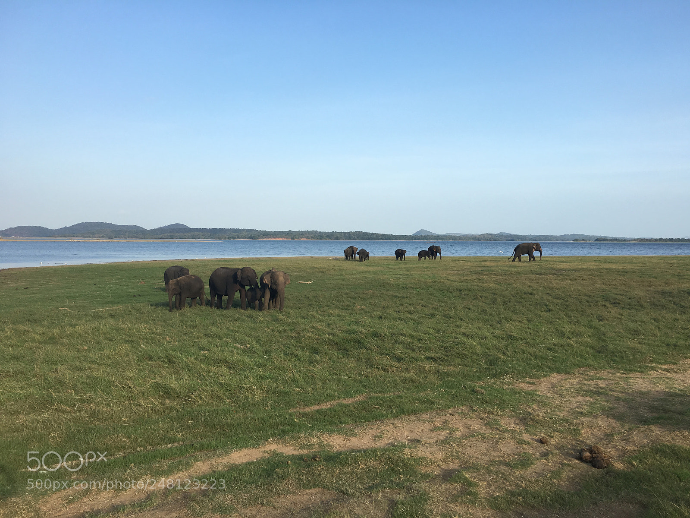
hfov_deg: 61.7
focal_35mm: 29
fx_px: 578
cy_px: 259
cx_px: 345
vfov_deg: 48.2
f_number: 2.2
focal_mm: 4.15
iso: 25
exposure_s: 1/718
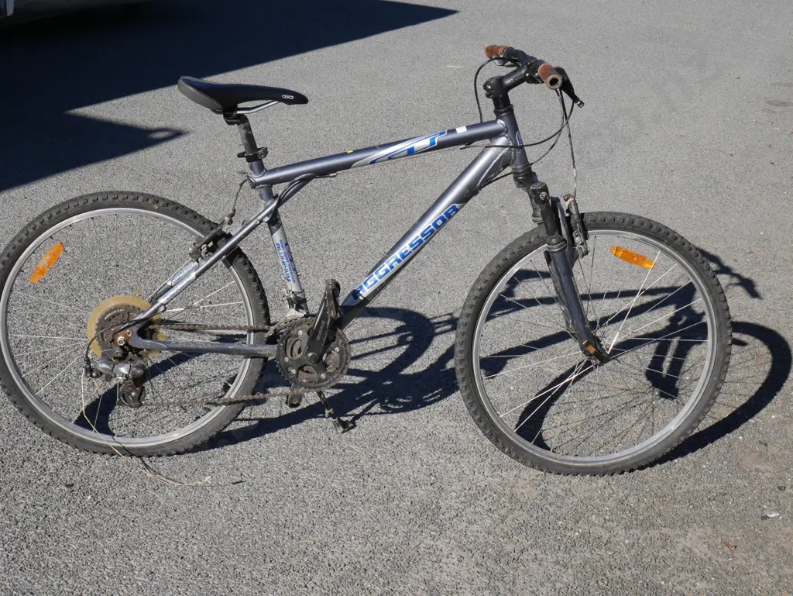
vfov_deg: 25.3
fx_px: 1329
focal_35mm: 58
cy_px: 298
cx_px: 396
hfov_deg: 33.2
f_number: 10
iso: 200
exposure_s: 1/400
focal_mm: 29
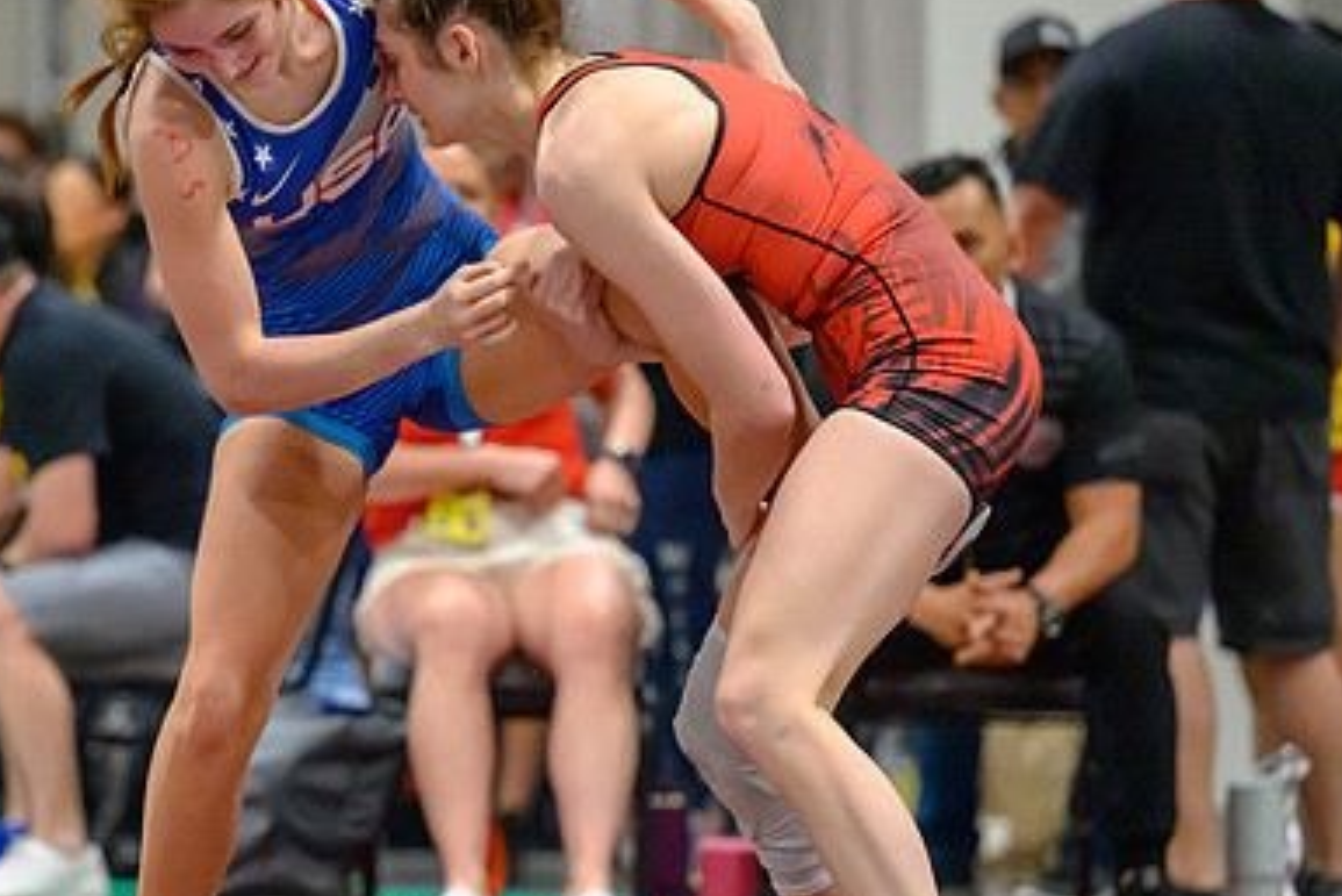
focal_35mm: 236
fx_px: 8800
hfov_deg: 8.7
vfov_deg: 5.8
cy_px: 472
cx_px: 455
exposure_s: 1/800
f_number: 2.8
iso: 14400
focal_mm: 135
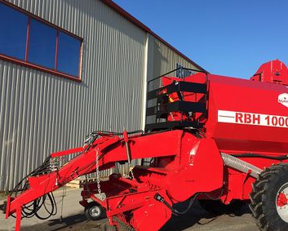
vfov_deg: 37.4
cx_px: 162
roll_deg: -2.4
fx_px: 341
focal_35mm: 40
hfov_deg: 45.7
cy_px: 110
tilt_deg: +4.9
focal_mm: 4.15
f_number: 2.2
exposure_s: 1/1582
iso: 32
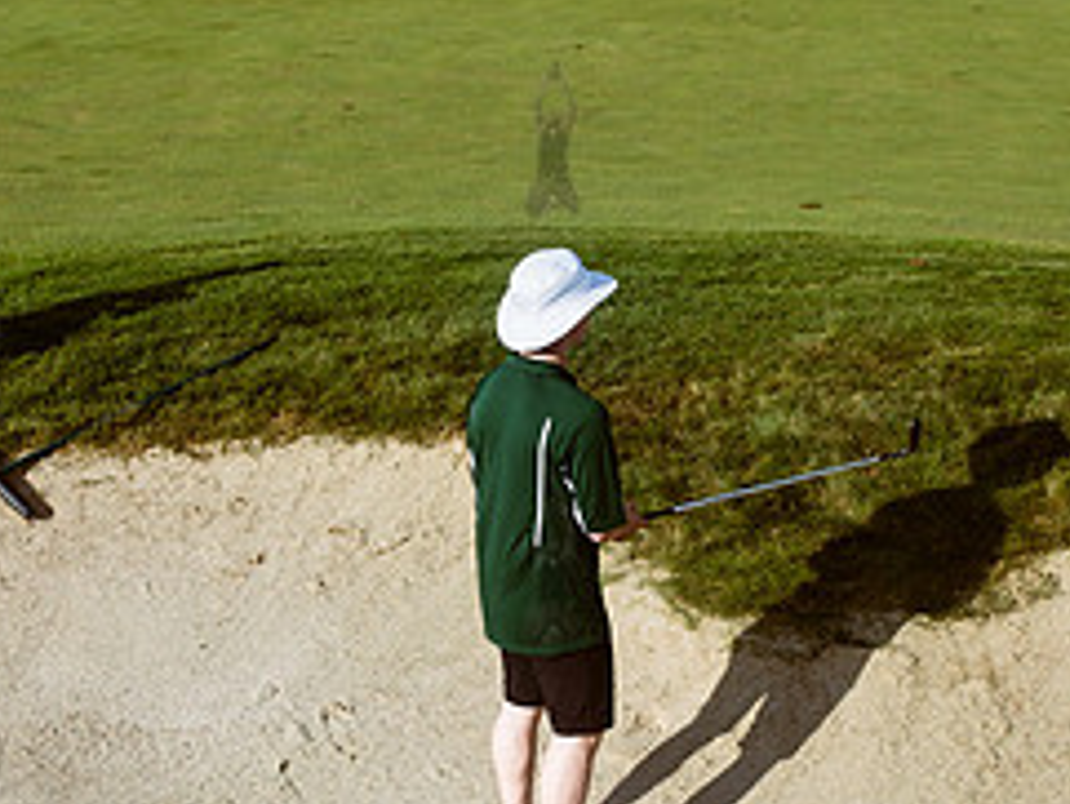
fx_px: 2505
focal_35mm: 81
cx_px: 551
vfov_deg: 18.2
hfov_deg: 24.1
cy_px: 566
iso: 100
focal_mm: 35
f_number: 4
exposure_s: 1/1000
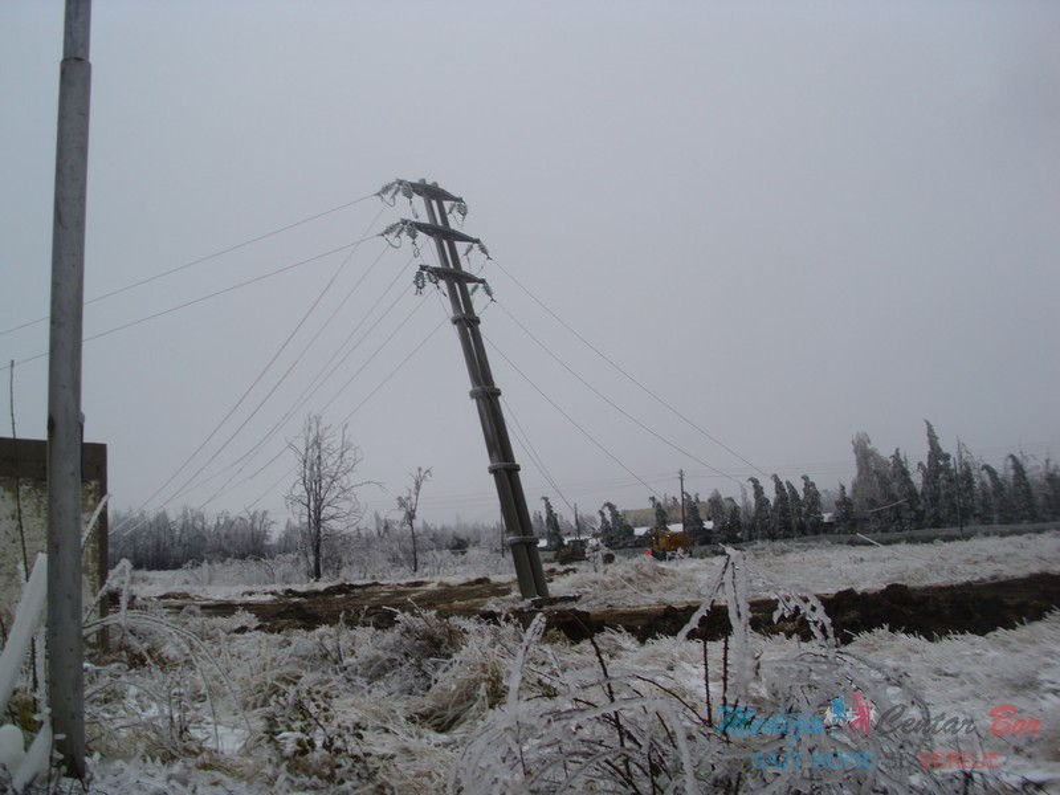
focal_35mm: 35
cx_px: 530
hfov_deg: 52.6
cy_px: 398
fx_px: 1072
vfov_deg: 40.7
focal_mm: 6.2
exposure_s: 1/245
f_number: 3
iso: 50
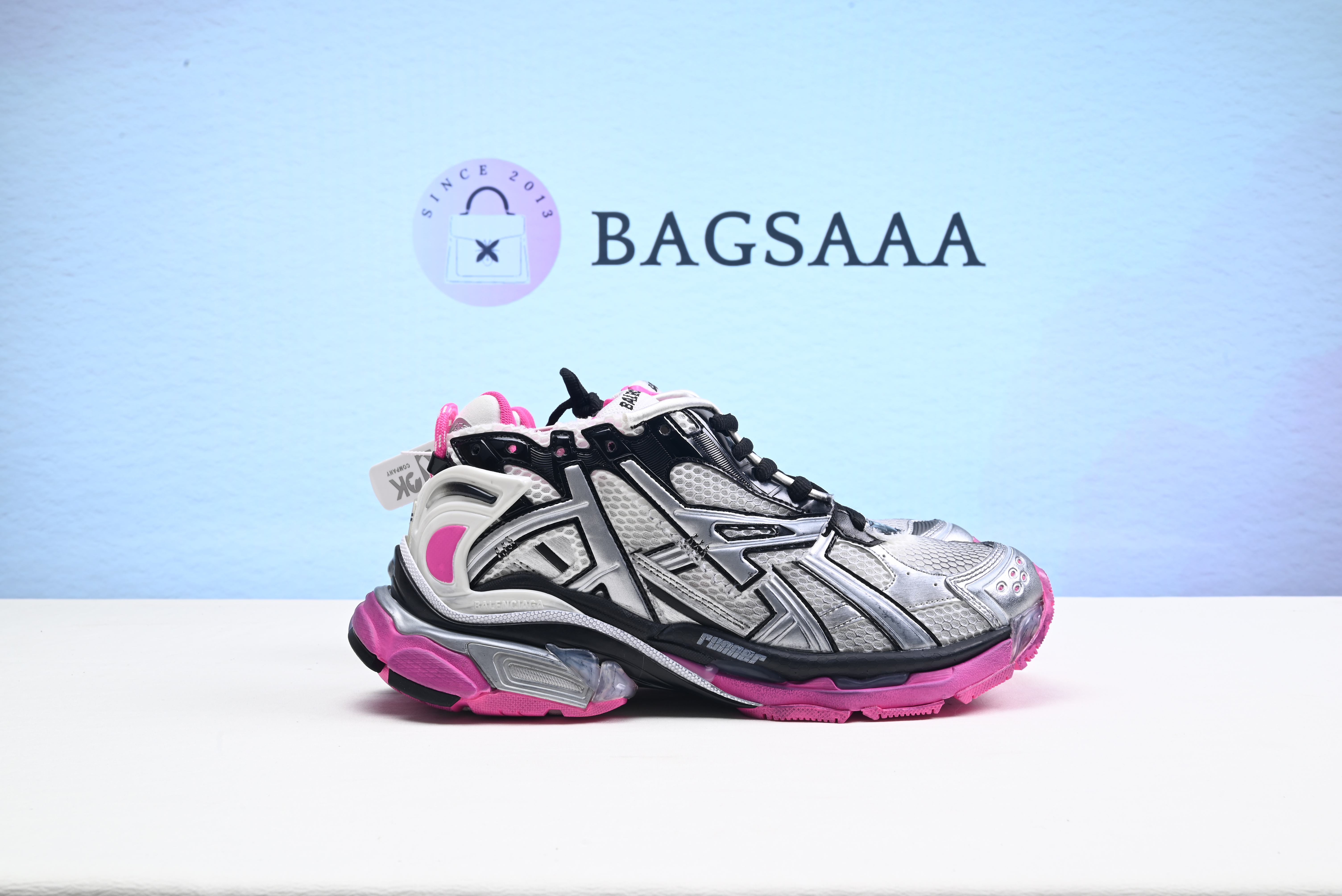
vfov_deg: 36.9
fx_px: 1342
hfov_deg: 53.1
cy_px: 448
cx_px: 671
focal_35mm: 36
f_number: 16
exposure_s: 1/2
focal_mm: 36
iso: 100
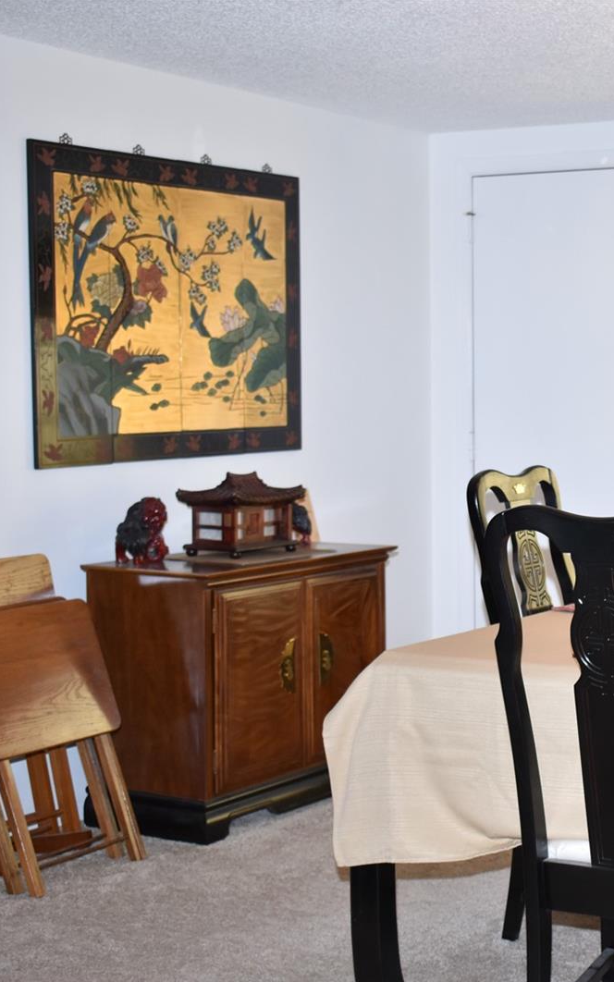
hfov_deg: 18.9
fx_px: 1787
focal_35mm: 67
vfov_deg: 30.7
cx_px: 619
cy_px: 491
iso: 800
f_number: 4.2
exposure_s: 1/160
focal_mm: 29
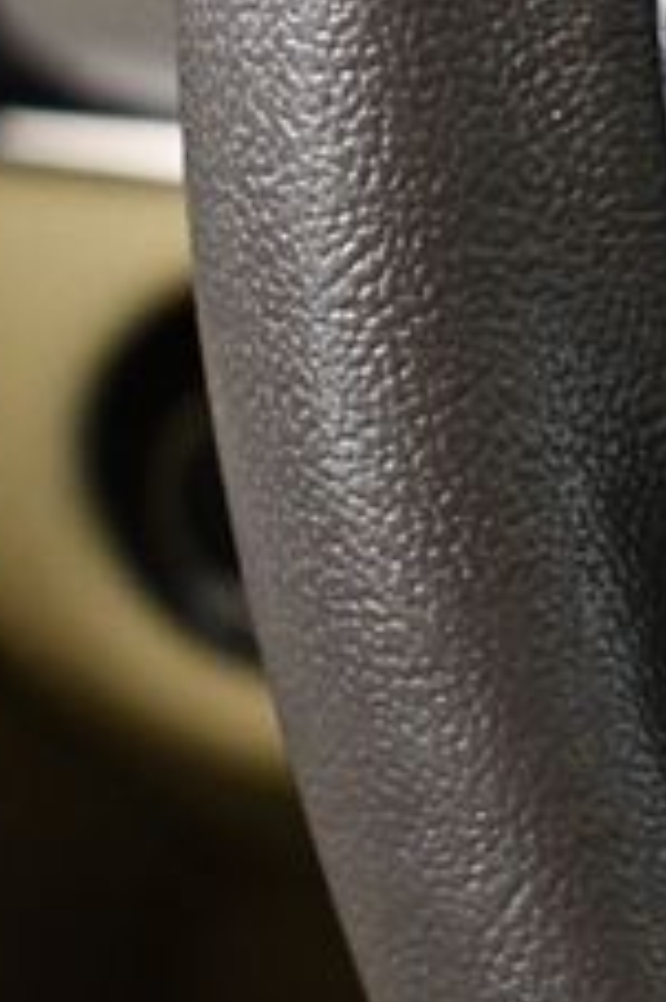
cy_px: 84
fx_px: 4002
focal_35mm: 144
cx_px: 1275
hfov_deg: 9.0
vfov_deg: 14.1
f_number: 4.5
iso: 4000
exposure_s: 1/60
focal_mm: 34
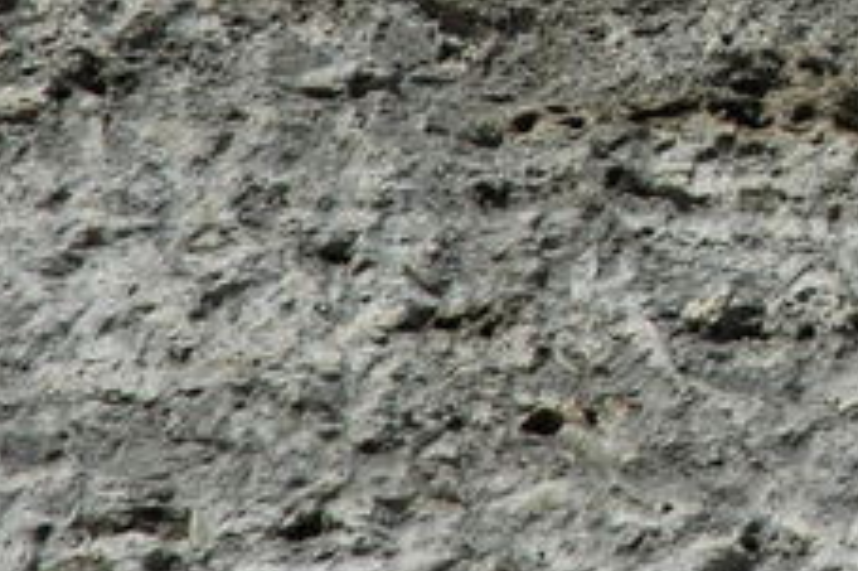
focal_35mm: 463
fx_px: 11026
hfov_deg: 4.4
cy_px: -441
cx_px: 1686
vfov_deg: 3.0
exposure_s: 1/640
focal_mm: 70
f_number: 13
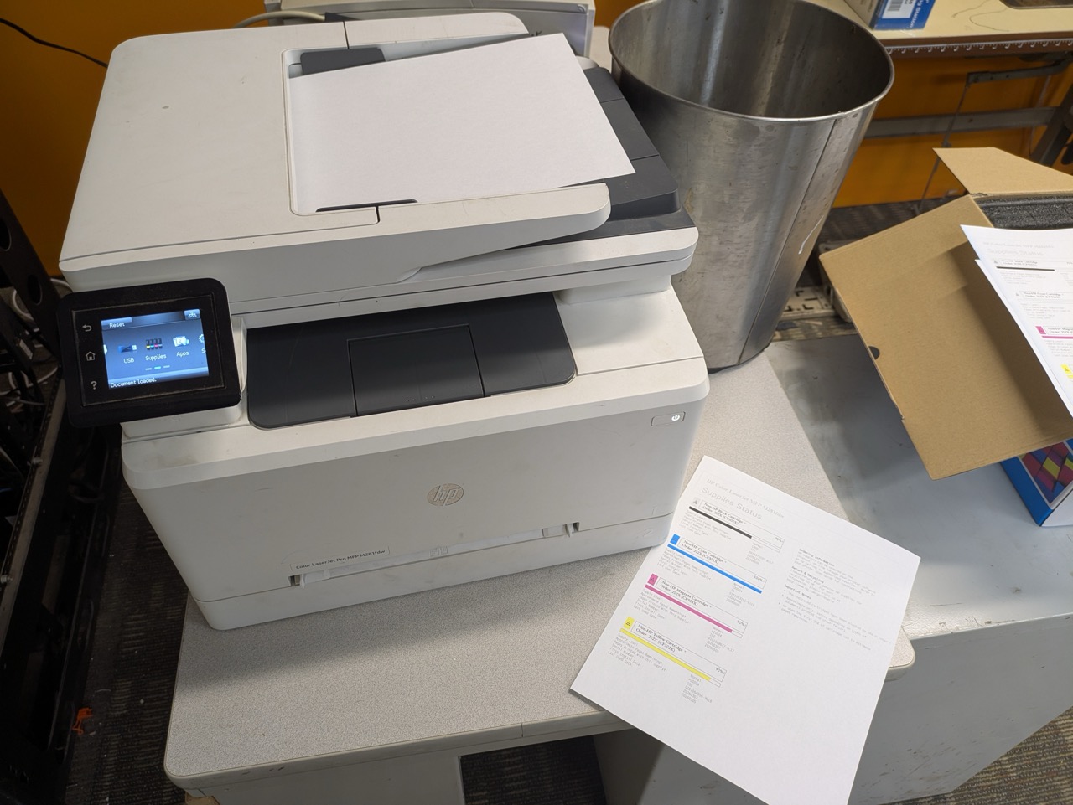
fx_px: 775
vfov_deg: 54.9
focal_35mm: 25
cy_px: 402
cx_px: 536
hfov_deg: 69.4
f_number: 1.89
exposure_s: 1/24
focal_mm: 5.43
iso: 68
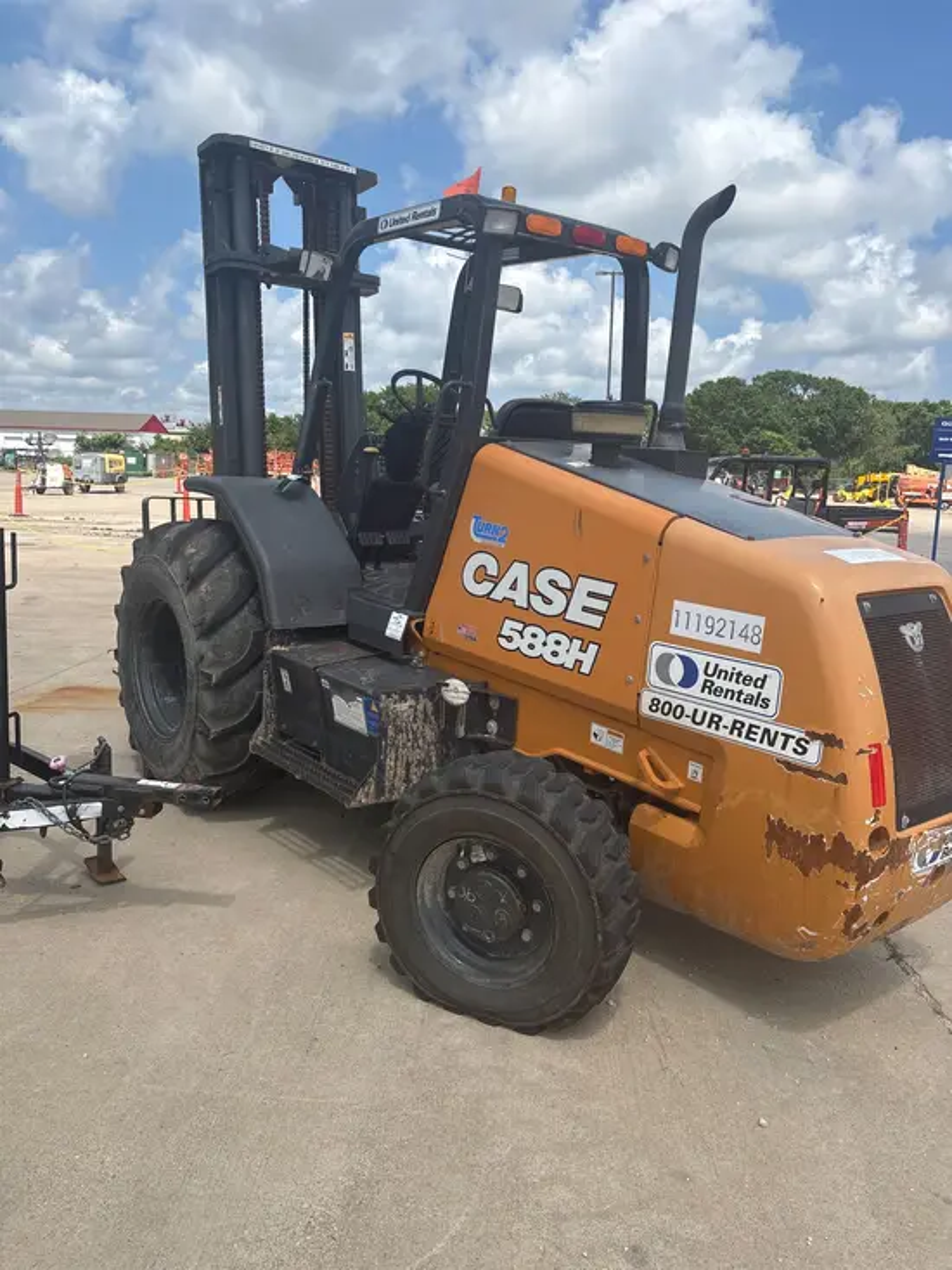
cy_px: 635
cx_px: 476
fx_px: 953
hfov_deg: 53.1
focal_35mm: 26
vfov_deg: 67.3
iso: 50
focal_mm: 5.96
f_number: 1.6
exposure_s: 1/3205
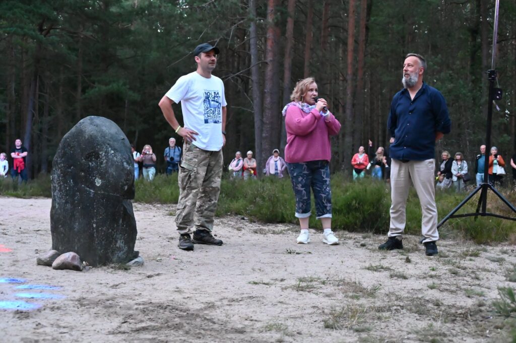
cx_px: 258
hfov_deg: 38.9
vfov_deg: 26.4
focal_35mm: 51
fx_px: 730
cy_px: 172
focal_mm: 51
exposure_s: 1/15
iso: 25600
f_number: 5.6
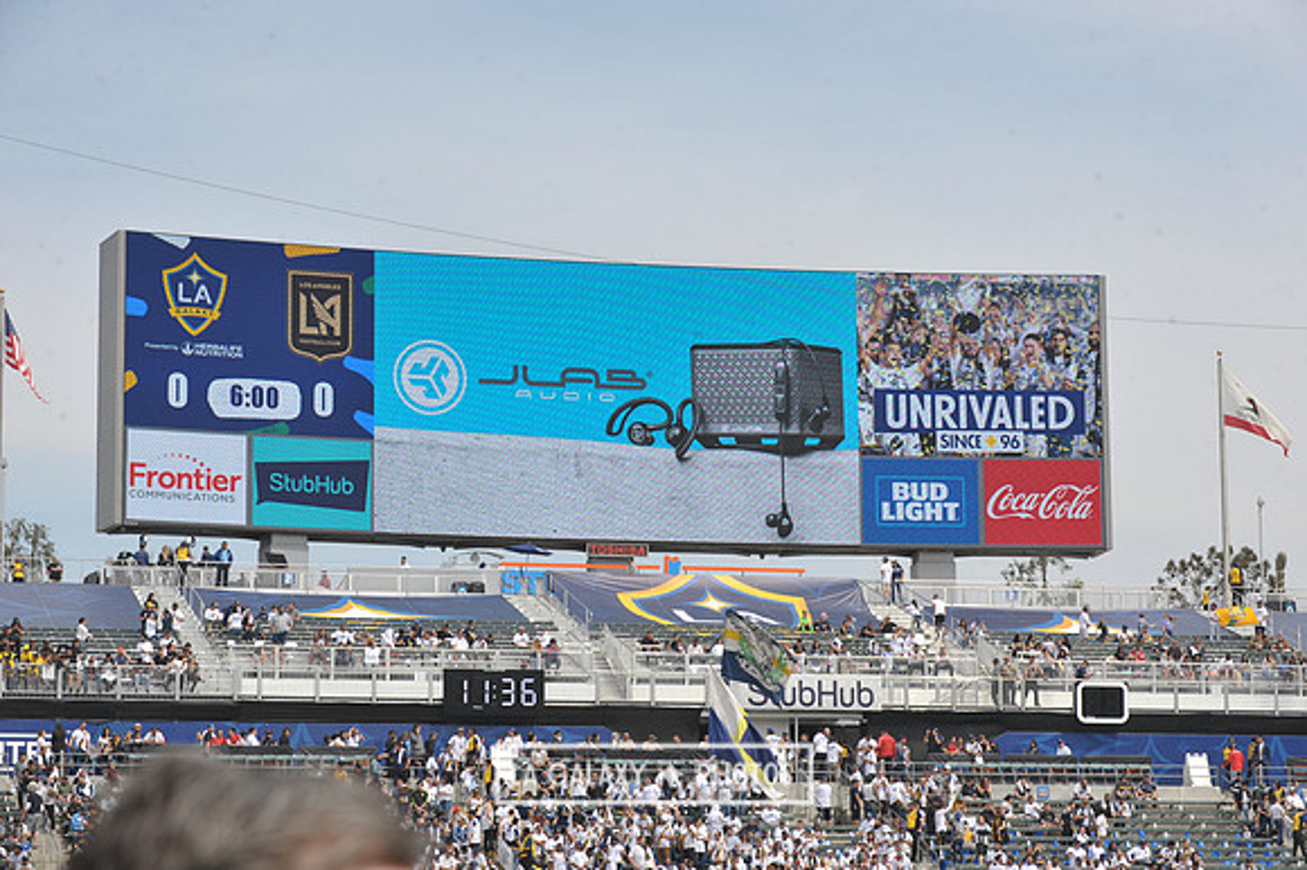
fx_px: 3810
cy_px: 435
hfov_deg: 19.5
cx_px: 654
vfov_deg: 13.0
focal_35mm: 105
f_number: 11
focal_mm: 105
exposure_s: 1/500
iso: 250
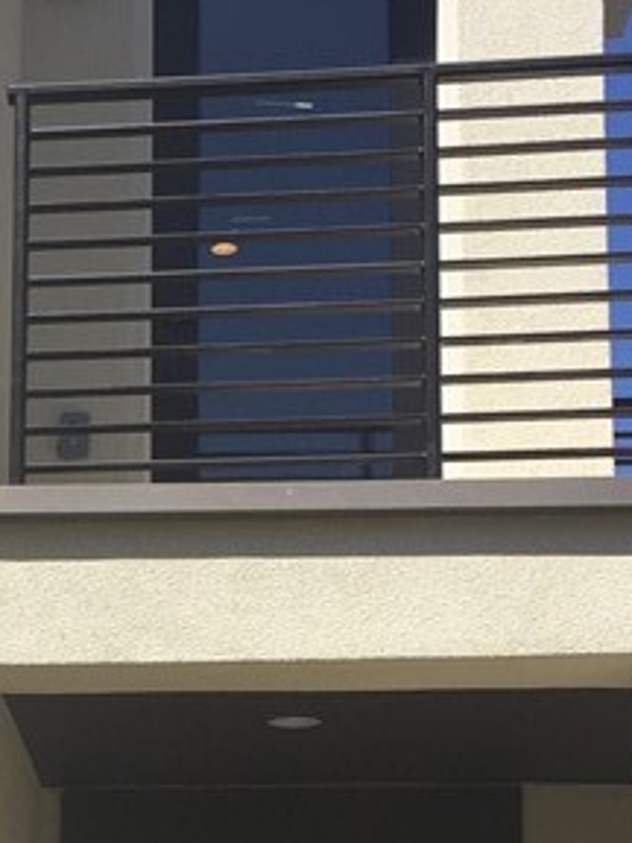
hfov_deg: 13.9
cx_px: -170
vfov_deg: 18.6
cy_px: 846
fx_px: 2507
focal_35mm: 103
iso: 32
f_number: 2.2
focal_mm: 4.15
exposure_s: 1/2475
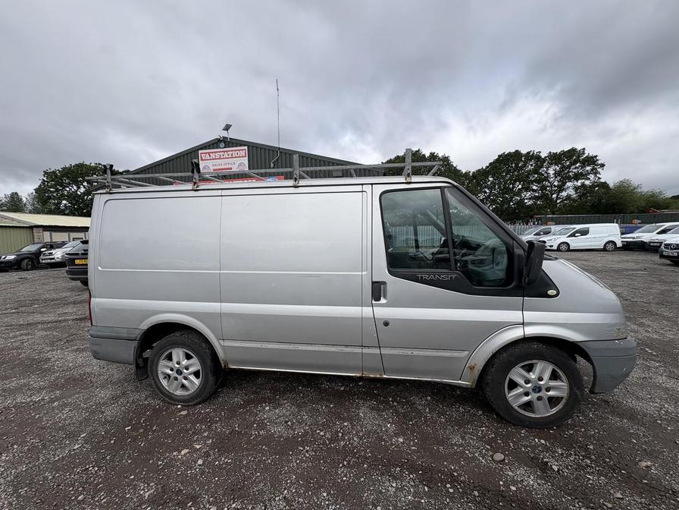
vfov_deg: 85.7
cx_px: 340
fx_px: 275
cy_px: 255
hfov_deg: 102.1
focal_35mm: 14
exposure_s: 1/1637
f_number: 2.2
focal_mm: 2.22
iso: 50
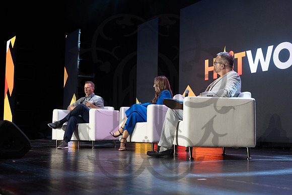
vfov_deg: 27.0
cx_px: 146
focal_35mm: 50
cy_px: 98
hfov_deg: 39.6
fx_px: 406
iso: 1600
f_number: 4.5
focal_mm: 50
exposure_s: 1/125
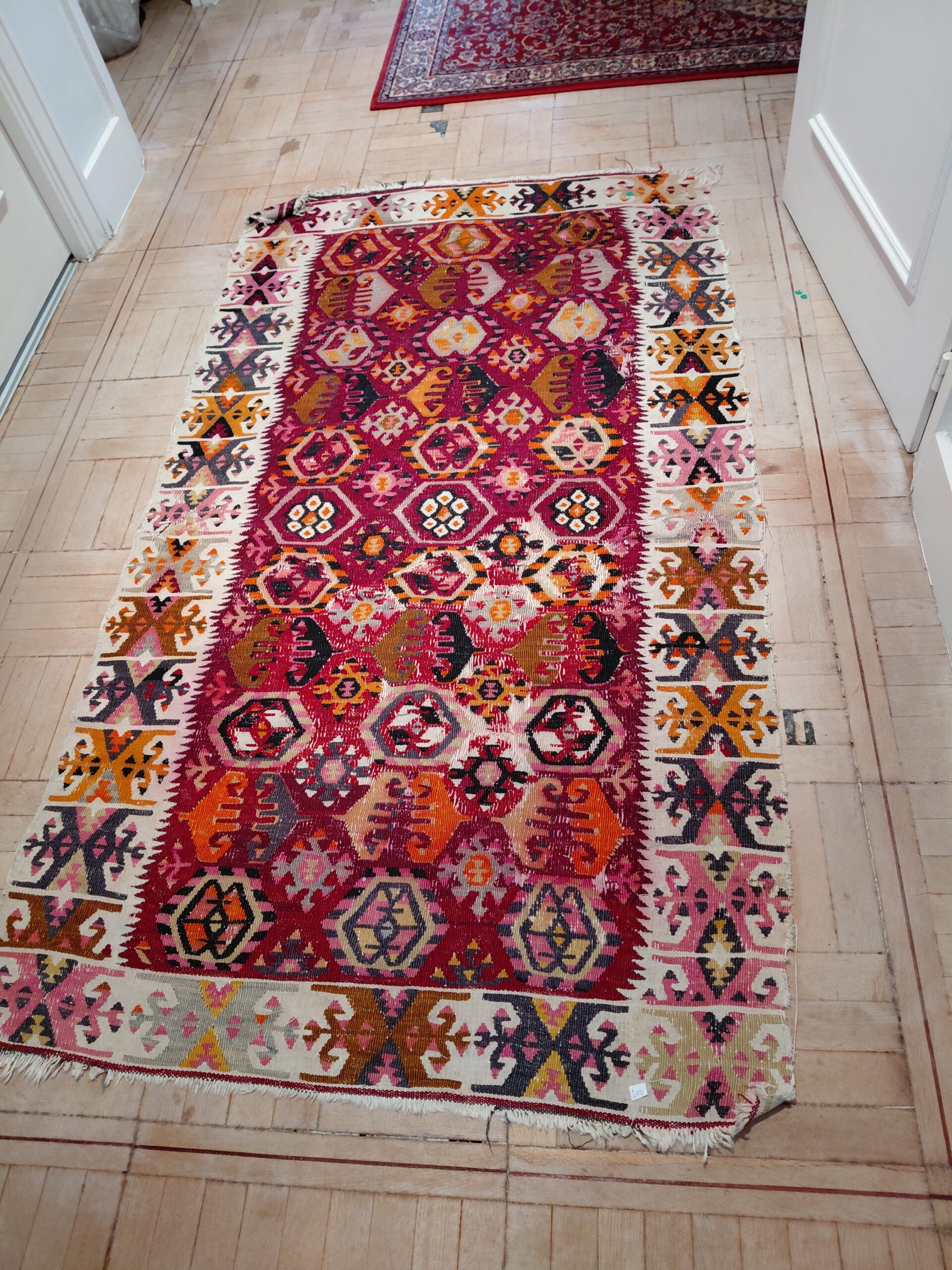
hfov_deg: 54.9
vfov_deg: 69.4
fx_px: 917
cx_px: 476
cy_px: 635
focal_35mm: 25
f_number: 1.8
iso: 200
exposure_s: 1/50.1
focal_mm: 4.69
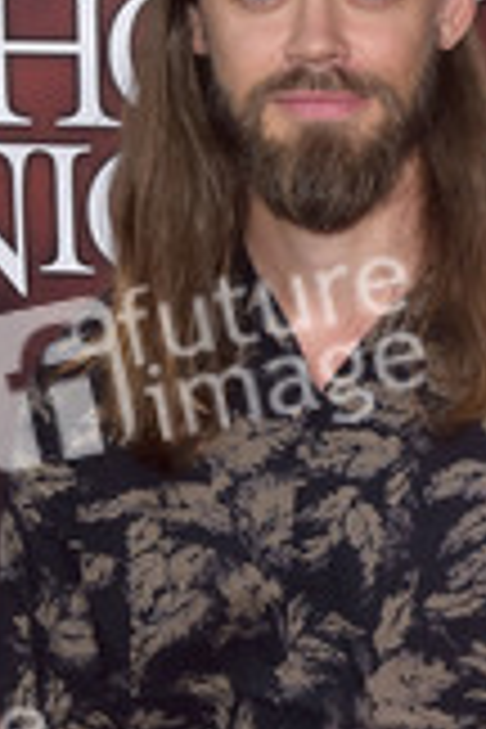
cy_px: 590
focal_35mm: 94
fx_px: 1903
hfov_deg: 14.5
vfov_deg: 21.4
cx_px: 326
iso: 640
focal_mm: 38
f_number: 6.3
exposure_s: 1/320
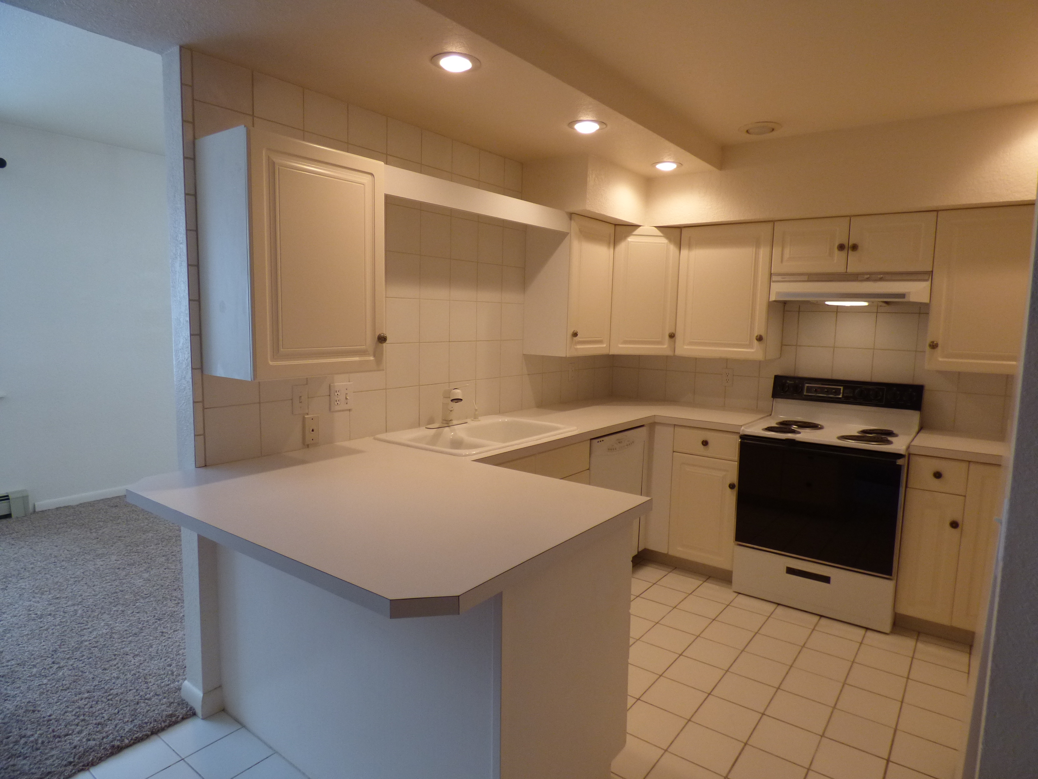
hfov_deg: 81.7
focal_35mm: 20
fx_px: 600
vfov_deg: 66.0
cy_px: 390
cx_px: 519
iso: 200
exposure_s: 1/60
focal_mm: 3.58
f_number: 2.8
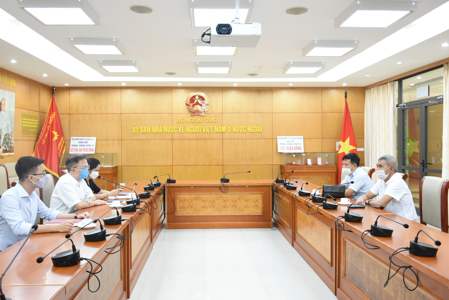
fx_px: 412
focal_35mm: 33
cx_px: 224
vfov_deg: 40.0
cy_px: 150
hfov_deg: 57.2
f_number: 4.5
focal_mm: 22
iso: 2000
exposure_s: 1/80
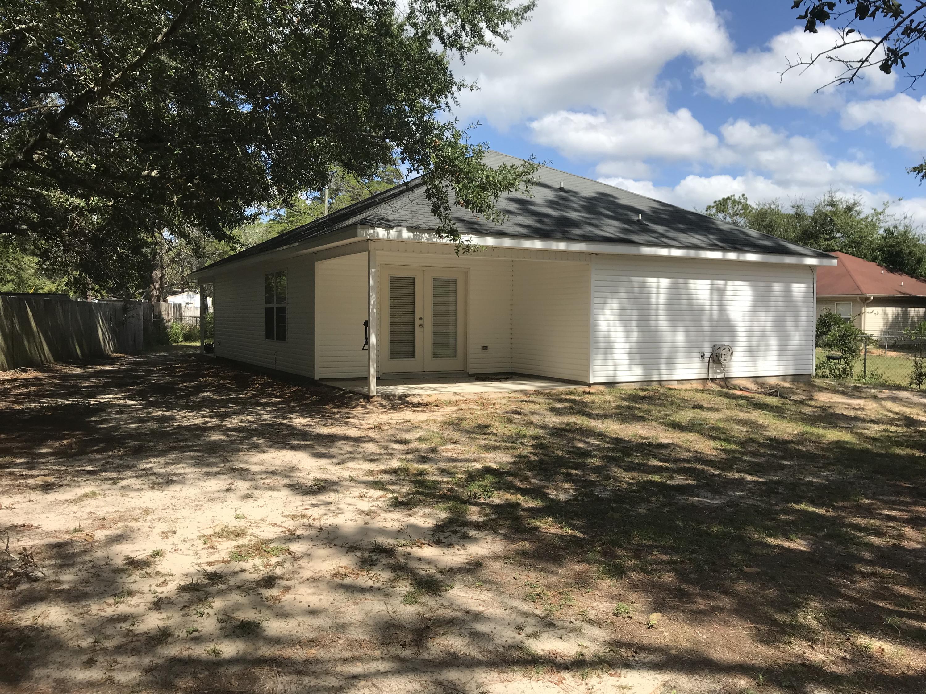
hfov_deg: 63.4
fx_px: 749
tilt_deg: -1.0
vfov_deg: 49.7
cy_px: 347
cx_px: 463
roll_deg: -0.5
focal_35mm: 28
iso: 20
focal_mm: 3.99
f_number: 1.8
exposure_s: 1/2037
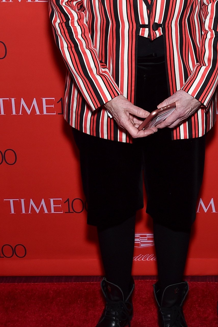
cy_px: 81
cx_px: 214
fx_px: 727
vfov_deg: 25.1
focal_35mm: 80
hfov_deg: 16.7
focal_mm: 34
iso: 500
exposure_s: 1/200
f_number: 6.3
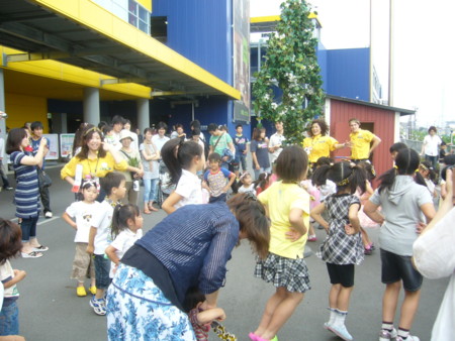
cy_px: 170
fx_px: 460
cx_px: 228
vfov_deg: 40.7
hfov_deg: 52.6
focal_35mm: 35
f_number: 2.8
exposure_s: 1/125
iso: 80
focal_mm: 5.8
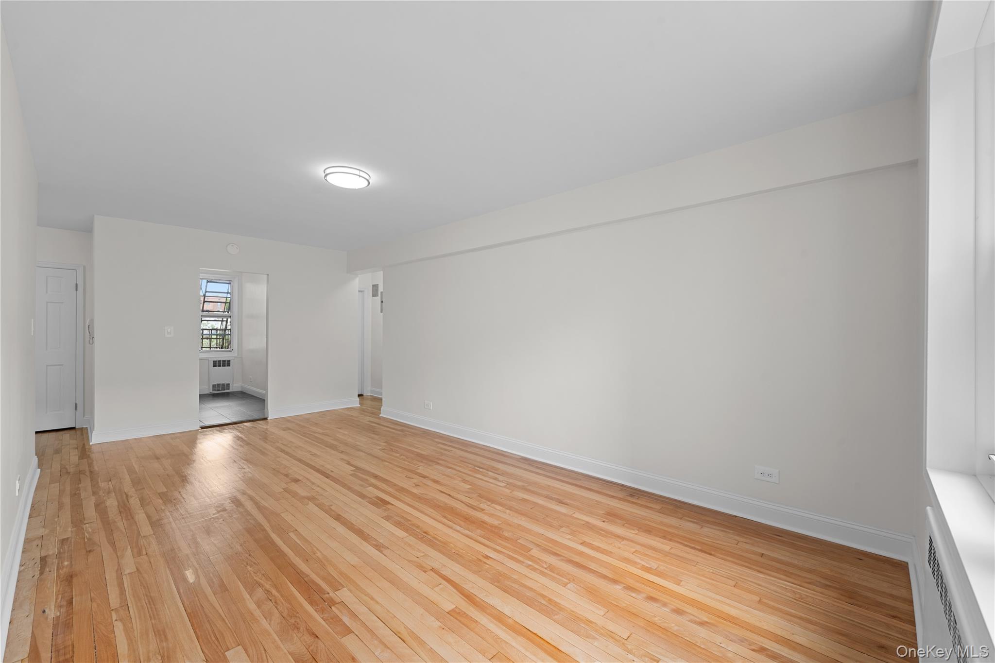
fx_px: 387
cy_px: 332
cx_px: 498
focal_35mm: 14
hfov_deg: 104.3
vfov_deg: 81.2
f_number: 10
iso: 200
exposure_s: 1/2
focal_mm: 14
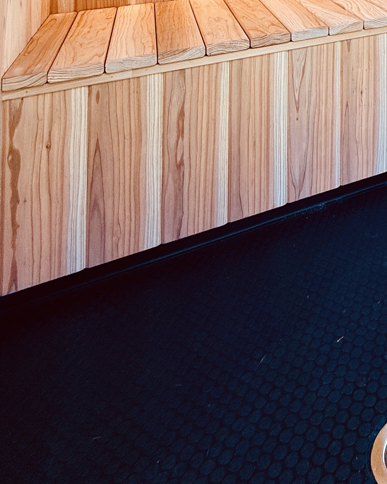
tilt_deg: +2.5
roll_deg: -0.5
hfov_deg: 33.2
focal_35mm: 36
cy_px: -122
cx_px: 470
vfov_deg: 36.3
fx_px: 516
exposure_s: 1/171
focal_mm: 2.22
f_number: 2.2
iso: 64
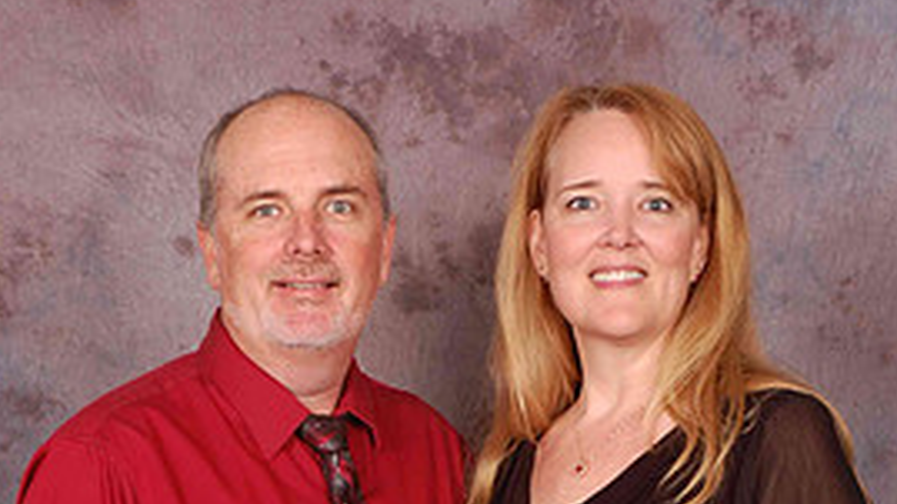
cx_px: 422
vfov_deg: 11.2
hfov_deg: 20.4
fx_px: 2496
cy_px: 704
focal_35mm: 105
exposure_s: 1/125
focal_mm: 40
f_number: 10
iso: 200
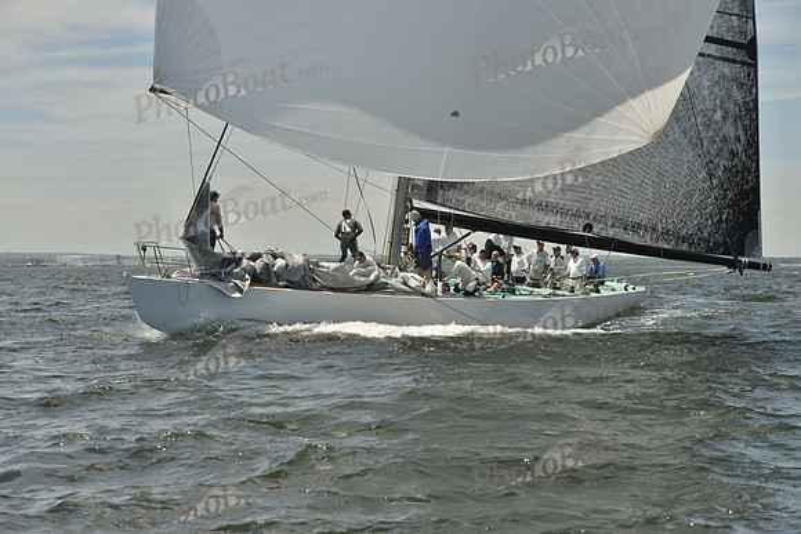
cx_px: 400
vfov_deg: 19.5
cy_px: 267
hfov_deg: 28.8
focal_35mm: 70
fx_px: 1558
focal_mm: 70
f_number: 8
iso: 280
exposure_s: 1/1600
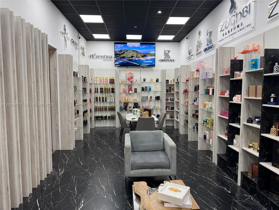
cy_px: 105
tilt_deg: -5.7
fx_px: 193
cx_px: 140
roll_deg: -0.2
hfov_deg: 71.6
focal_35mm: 24
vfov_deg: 56.8
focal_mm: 6.76
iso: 100
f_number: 1.78
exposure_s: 1/120
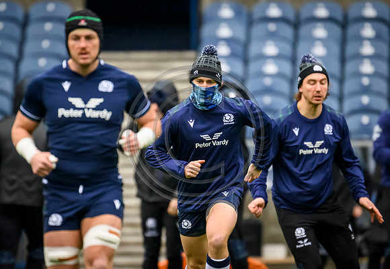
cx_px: 183
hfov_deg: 2.0
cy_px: 143
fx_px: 11100
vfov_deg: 1.4
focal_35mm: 1014
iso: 6400
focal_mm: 784
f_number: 5.6
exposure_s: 1/1250
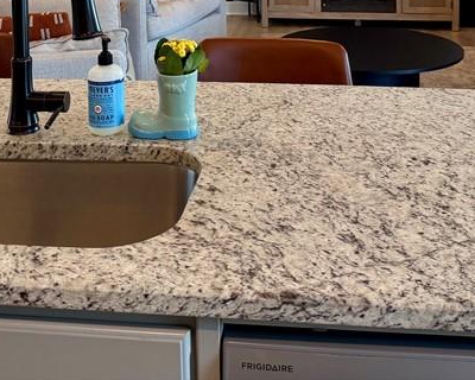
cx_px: 234
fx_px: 843
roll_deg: +1.0
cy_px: -74
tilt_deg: -5.8
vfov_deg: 23.3
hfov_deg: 31.5
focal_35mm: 60
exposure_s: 1/120
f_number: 1.78
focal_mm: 6.76
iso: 160
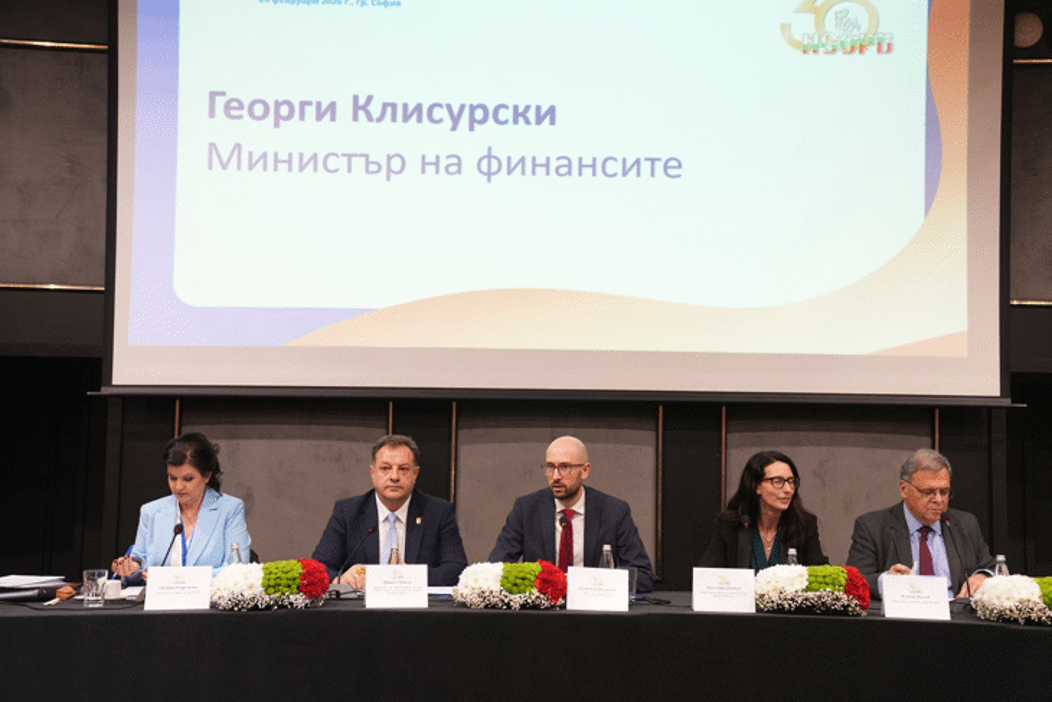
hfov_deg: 36.2
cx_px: 526
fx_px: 1607
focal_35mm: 55
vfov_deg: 24.6
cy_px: 351
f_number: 3.5
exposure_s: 1/100
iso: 2500
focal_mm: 55
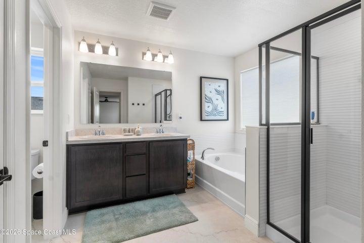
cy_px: 122
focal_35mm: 16
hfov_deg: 95.0
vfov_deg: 72.1
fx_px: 167
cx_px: 182
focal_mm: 11
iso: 320
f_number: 10
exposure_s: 1/30
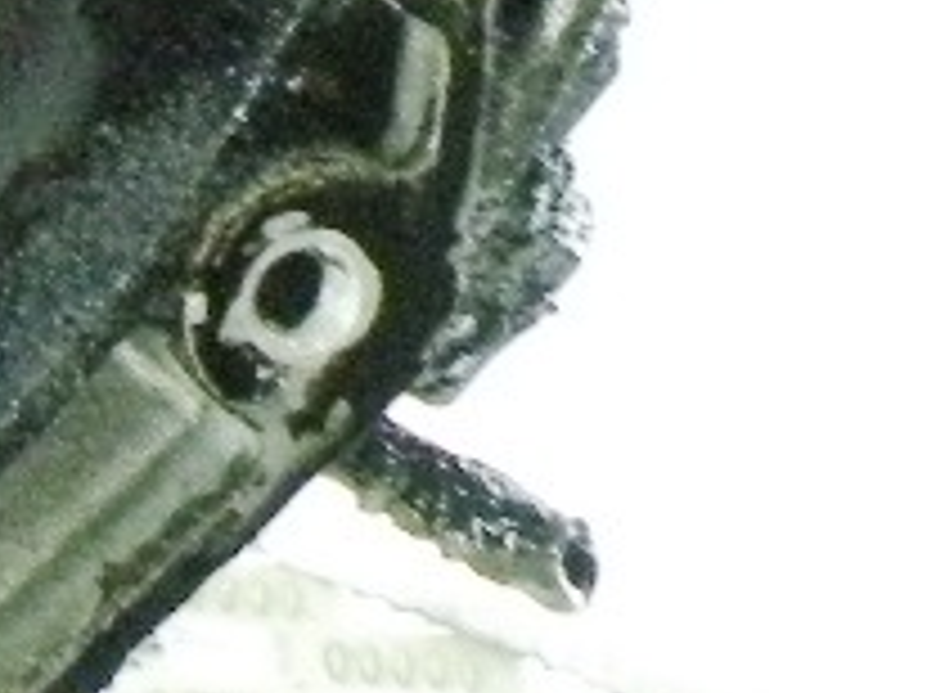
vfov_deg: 6.7
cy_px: -896
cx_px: -1750
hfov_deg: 8.2
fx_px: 5617
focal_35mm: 210
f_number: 2.8
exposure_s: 1/28
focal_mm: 4.7
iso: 400
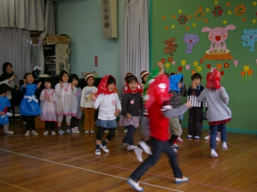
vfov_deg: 31.5
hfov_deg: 41.2
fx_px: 341
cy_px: 96
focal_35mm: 46
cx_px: 124
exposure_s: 1/45
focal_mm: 28
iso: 200
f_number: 4
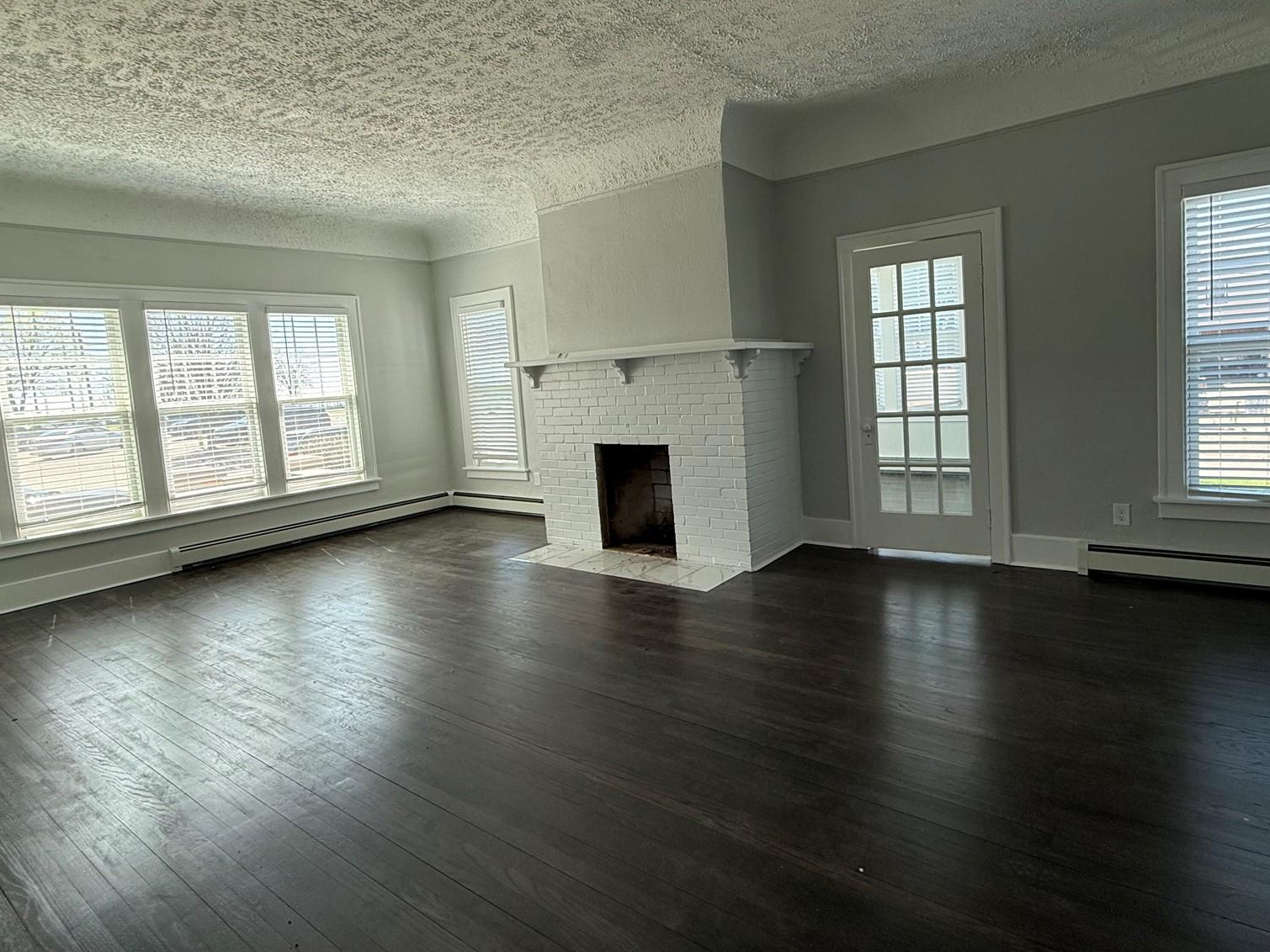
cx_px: 715
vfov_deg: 68.5
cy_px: 424
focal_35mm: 19
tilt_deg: -5.2
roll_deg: +4.0
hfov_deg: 84.3
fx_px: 697
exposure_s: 1/99
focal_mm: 2.22
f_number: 2.2
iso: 100
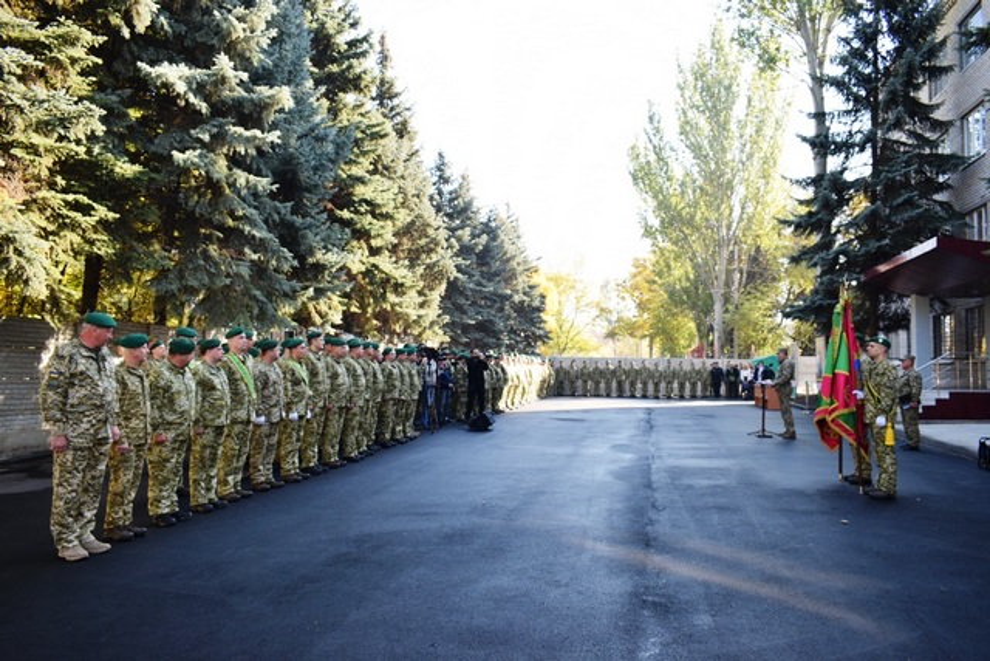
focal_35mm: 27
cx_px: 495
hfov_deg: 67.4
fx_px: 743
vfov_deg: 48.0
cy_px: 330
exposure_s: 1/125
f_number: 5.6
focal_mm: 18
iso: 200
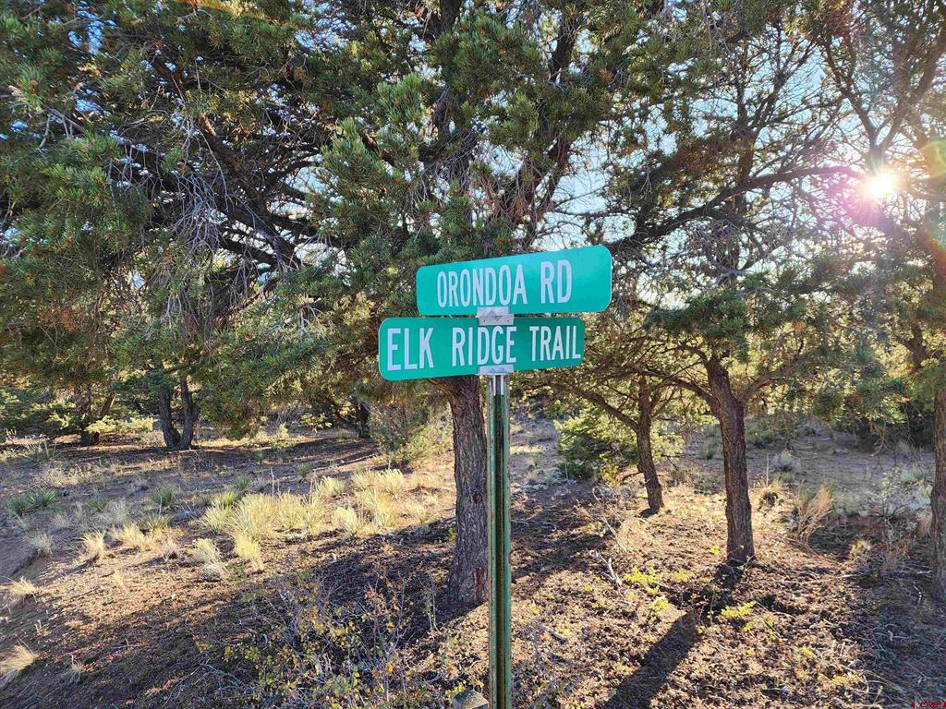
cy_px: 354
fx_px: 629
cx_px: 473
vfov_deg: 58.9
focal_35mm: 23
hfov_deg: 73.9
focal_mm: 6.4
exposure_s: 1/180
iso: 32
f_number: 1.8
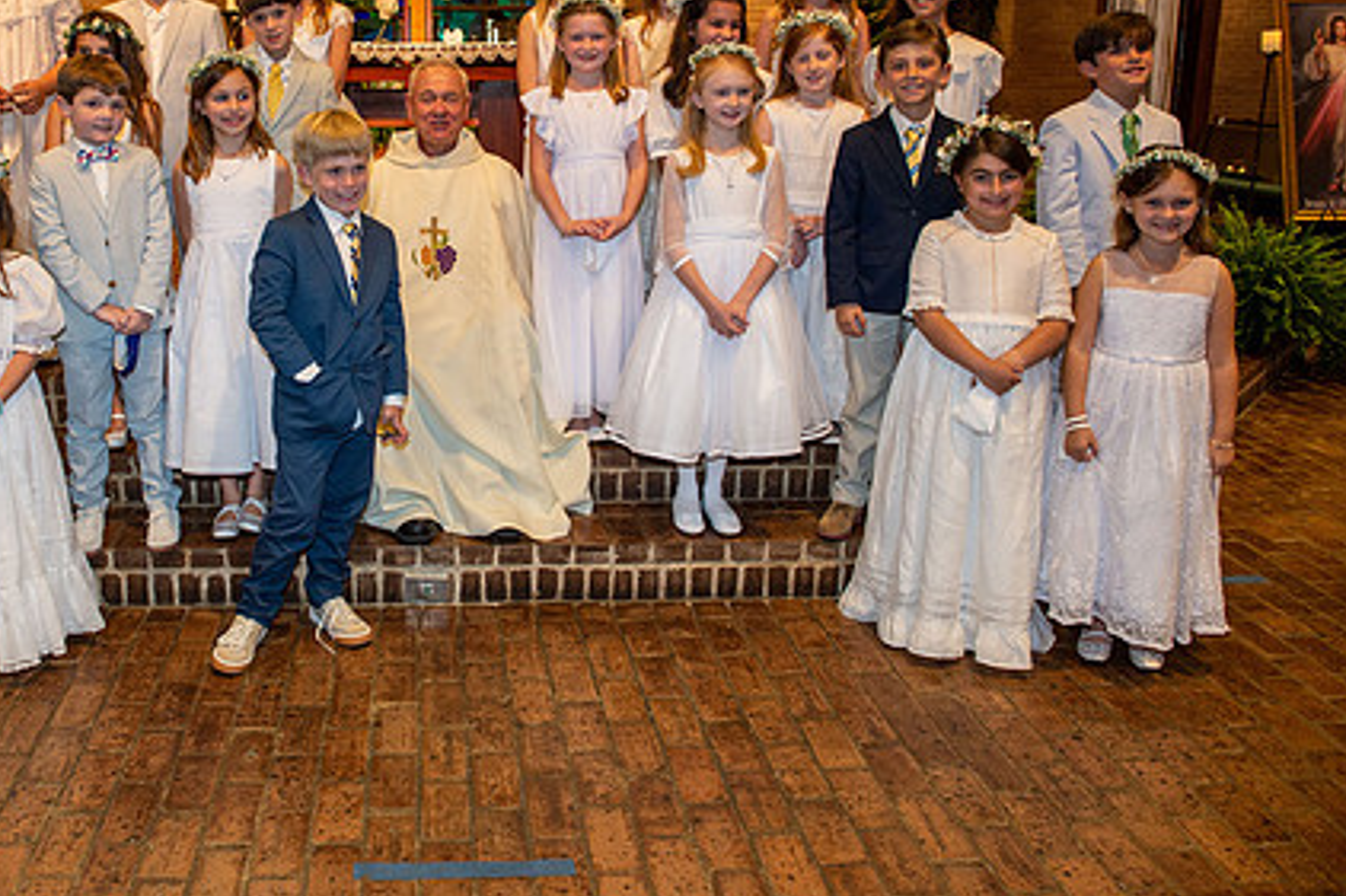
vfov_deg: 39.5
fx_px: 1233
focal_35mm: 33
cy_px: 300
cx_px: 447
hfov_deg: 56.0
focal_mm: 24
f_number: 5
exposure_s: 1/125
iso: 1600
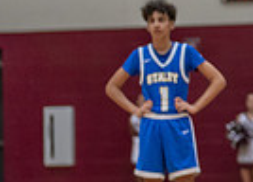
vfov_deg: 4.0
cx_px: 581
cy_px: 28
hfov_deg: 5.4
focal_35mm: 364
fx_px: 2618
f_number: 1.2
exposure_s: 1/1000
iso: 500
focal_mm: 50
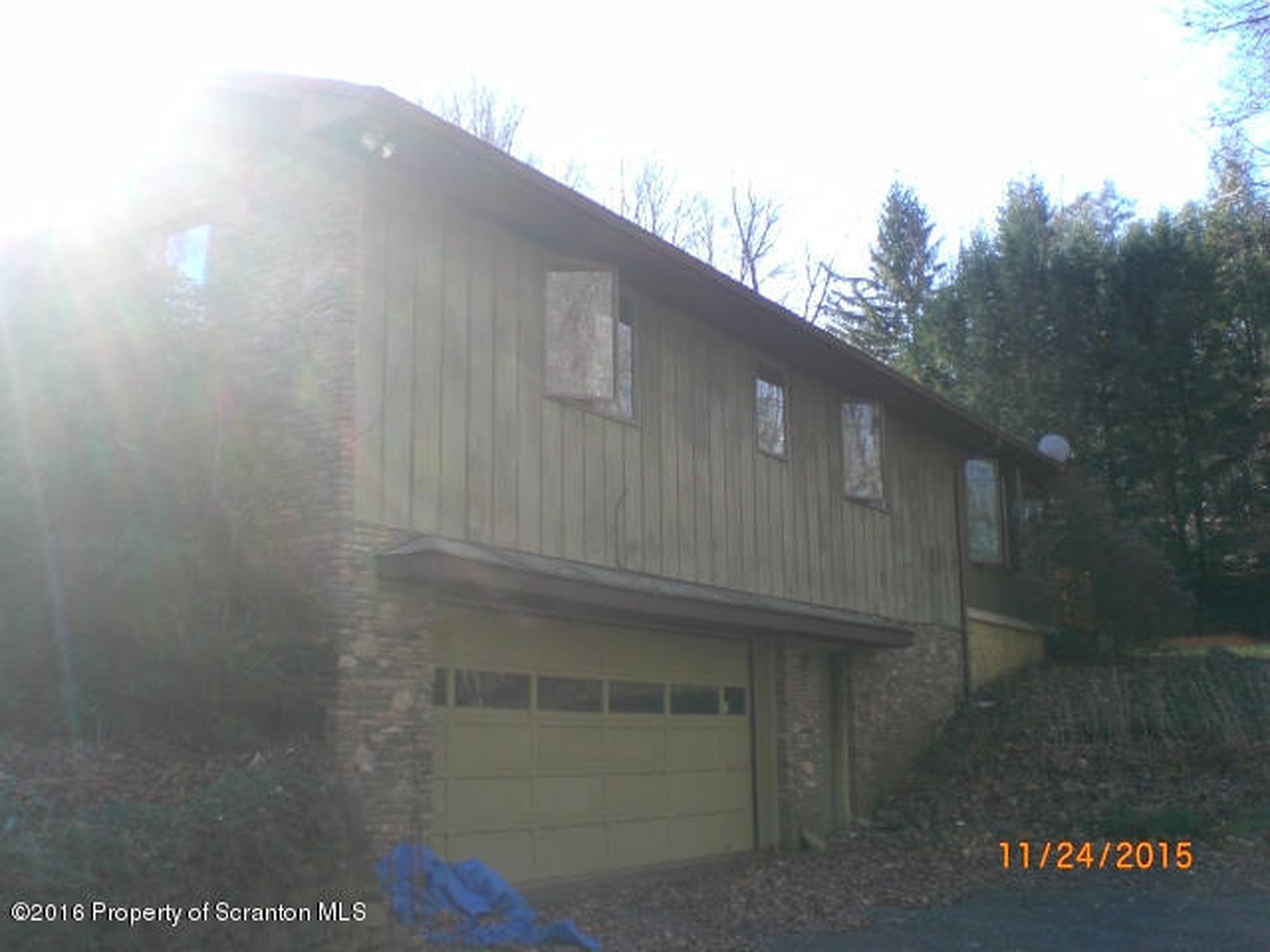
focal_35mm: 38
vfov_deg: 37.7
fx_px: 1394
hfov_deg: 49.0
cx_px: 635
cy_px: 476
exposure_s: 1/160
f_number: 3.1
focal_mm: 6.3
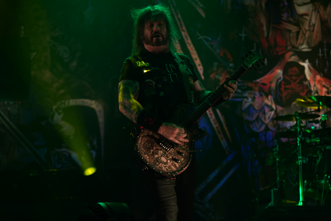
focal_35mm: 103
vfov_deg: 13.3
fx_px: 947
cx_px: 166
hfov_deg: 19.8
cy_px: 110
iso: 200
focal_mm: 103
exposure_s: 1/125
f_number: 4
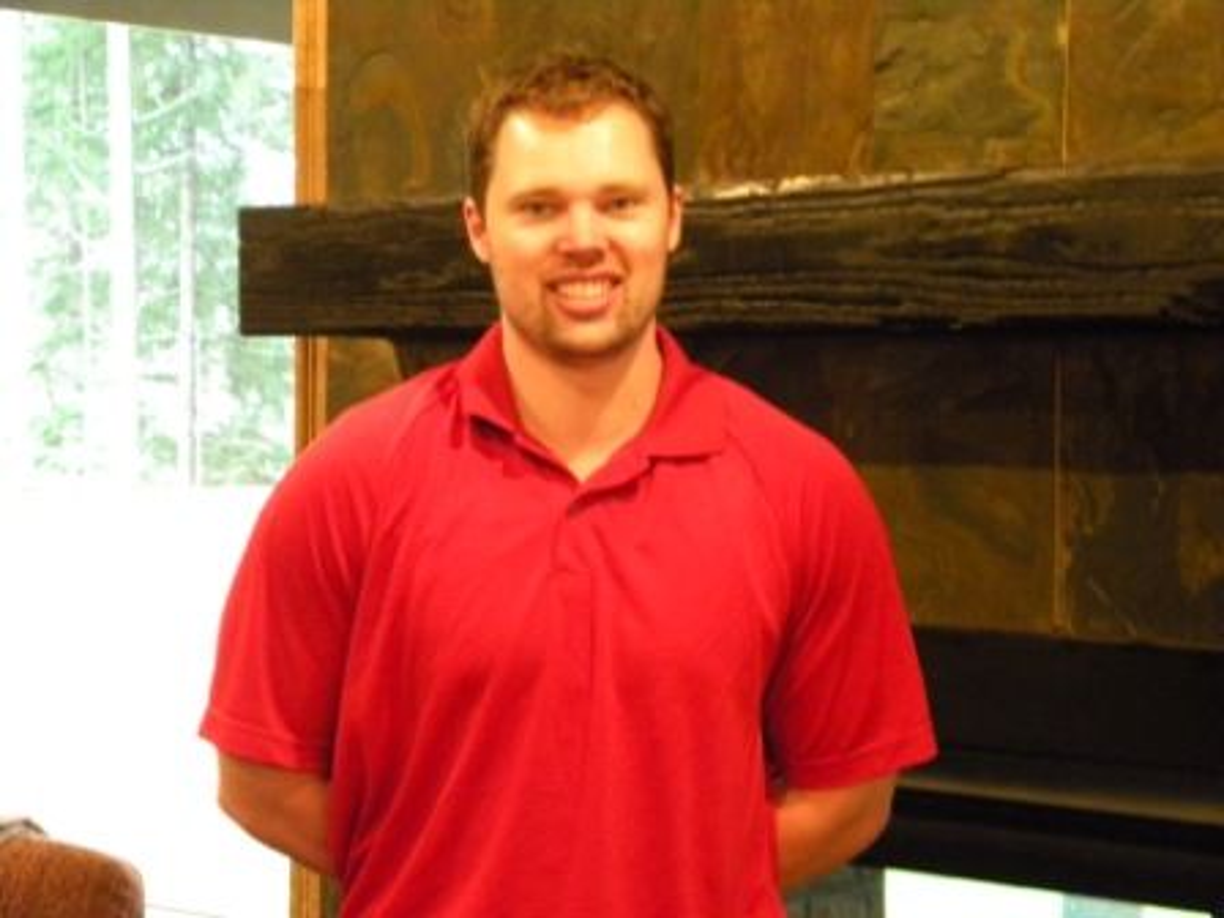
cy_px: 459
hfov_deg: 23.6
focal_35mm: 83
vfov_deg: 17.8
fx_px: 2935
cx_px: 612
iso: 800
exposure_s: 1/3.9
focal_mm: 15.1
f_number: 4.5
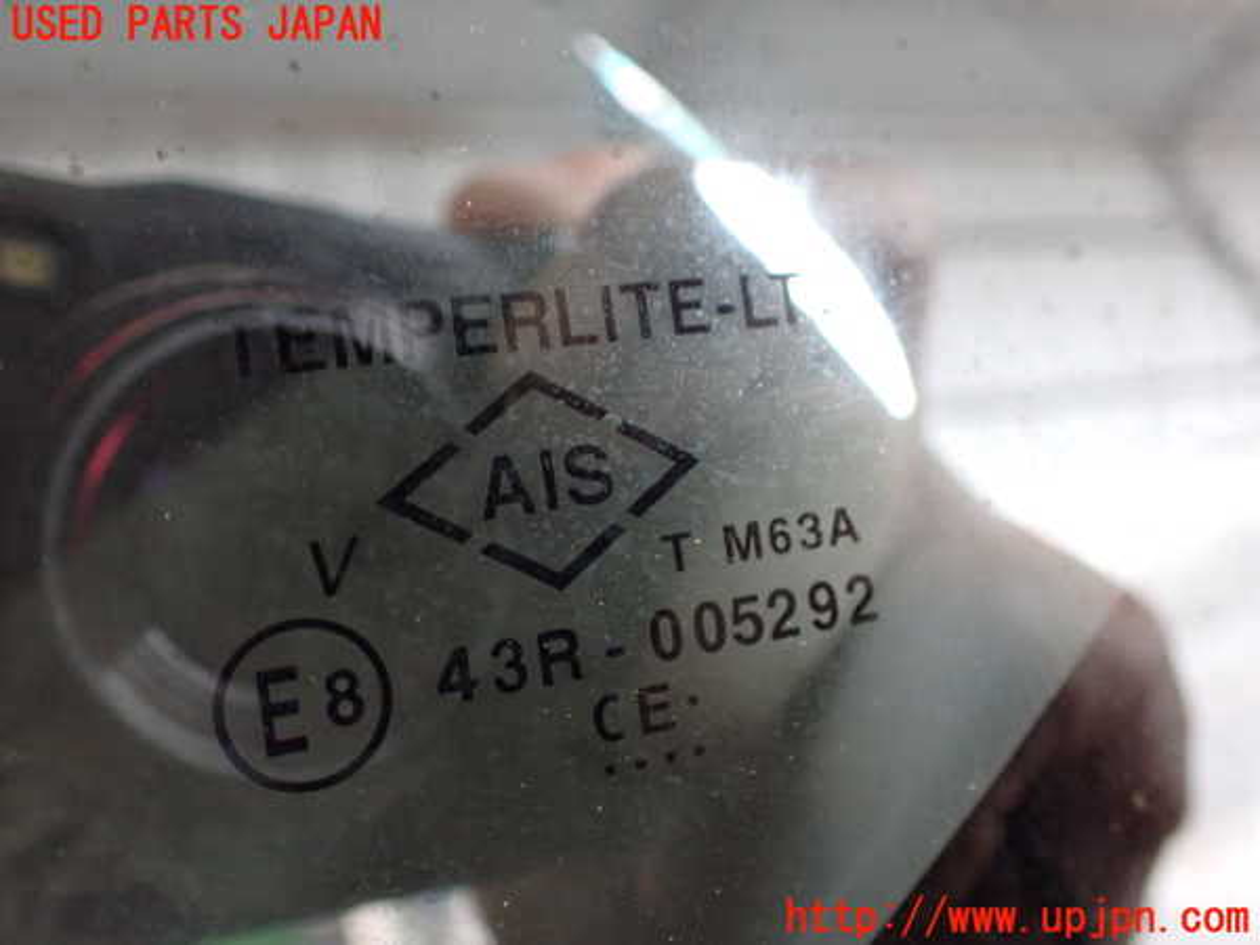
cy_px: 472
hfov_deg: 60.0
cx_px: 630
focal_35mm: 30
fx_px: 1092
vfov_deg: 46.8
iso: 800
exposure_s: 1/30
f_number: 2.3
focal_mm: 5.4
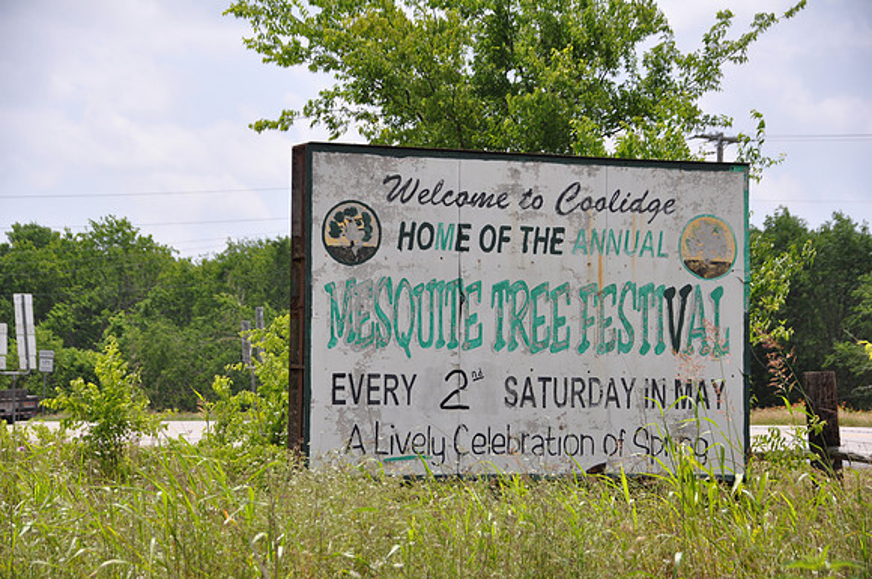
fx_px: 2830
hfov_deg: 17.5
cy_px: 290
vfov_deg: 11.7
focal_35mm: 117
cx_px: 436
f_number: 5.6
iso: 200
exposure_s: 1/500
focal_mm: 78
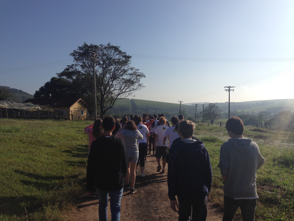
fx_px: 280
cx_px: 147
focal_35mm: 33
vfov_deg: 42.9
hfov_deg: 55.4
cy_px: 110
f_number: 2.4
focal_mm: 4.12
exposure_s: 1/3012
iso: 50
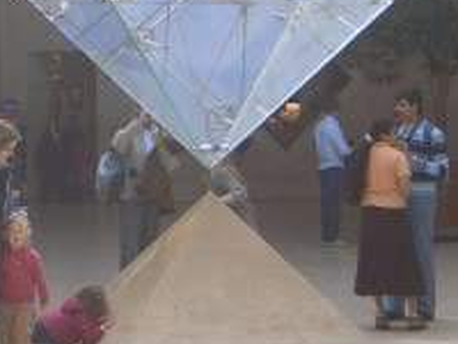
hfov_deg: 15.7
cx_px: 101
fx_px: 1654
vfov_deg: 11.8
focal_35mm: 125
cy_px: 78
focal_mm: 8
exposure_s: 1/160
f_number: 2.8
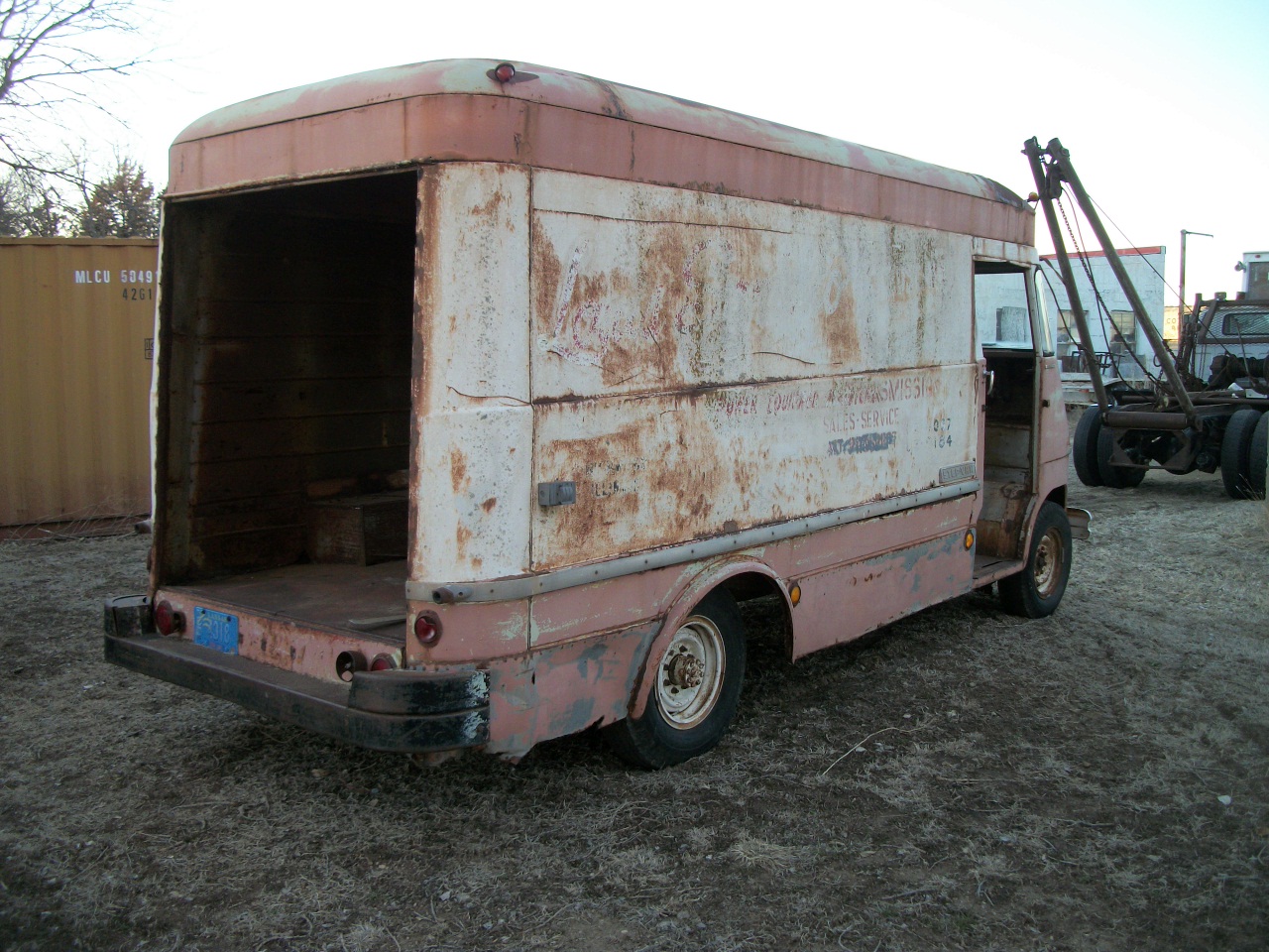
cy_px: 476
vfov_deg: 44.2
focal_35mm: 32
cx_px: 634
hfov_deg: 56.8
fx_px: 1173
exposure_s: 1/100
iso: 80
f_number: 2.9
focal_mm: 5.7
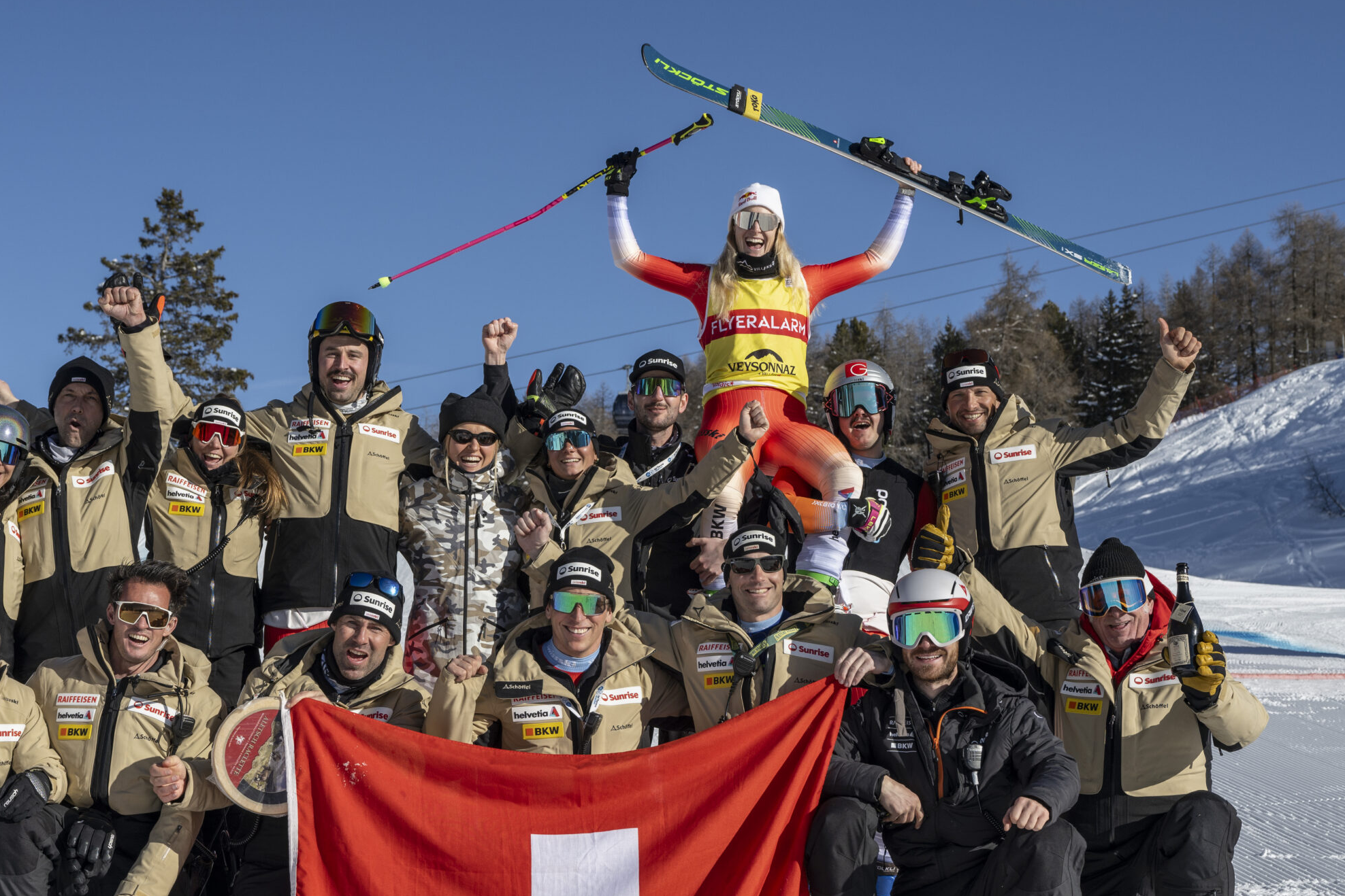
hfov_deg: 35.0
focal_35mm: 57
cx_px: 564
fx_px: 2130
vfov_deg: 23.7
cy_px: 544
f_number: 6.3
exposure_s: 1/800
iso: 100
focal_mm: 44
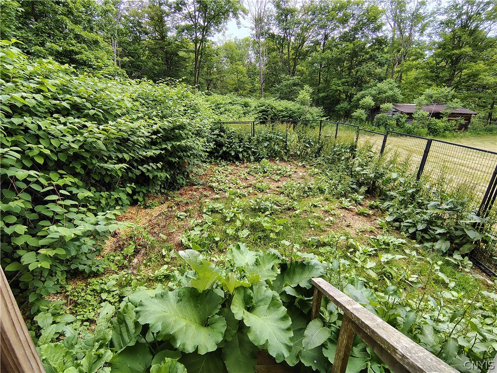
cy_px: 186
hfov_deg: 94.5
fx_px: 230
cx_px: 248
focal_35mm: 16
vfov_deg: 78.1
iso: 100
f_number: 2.2
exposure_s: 1/208
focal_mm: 2.13
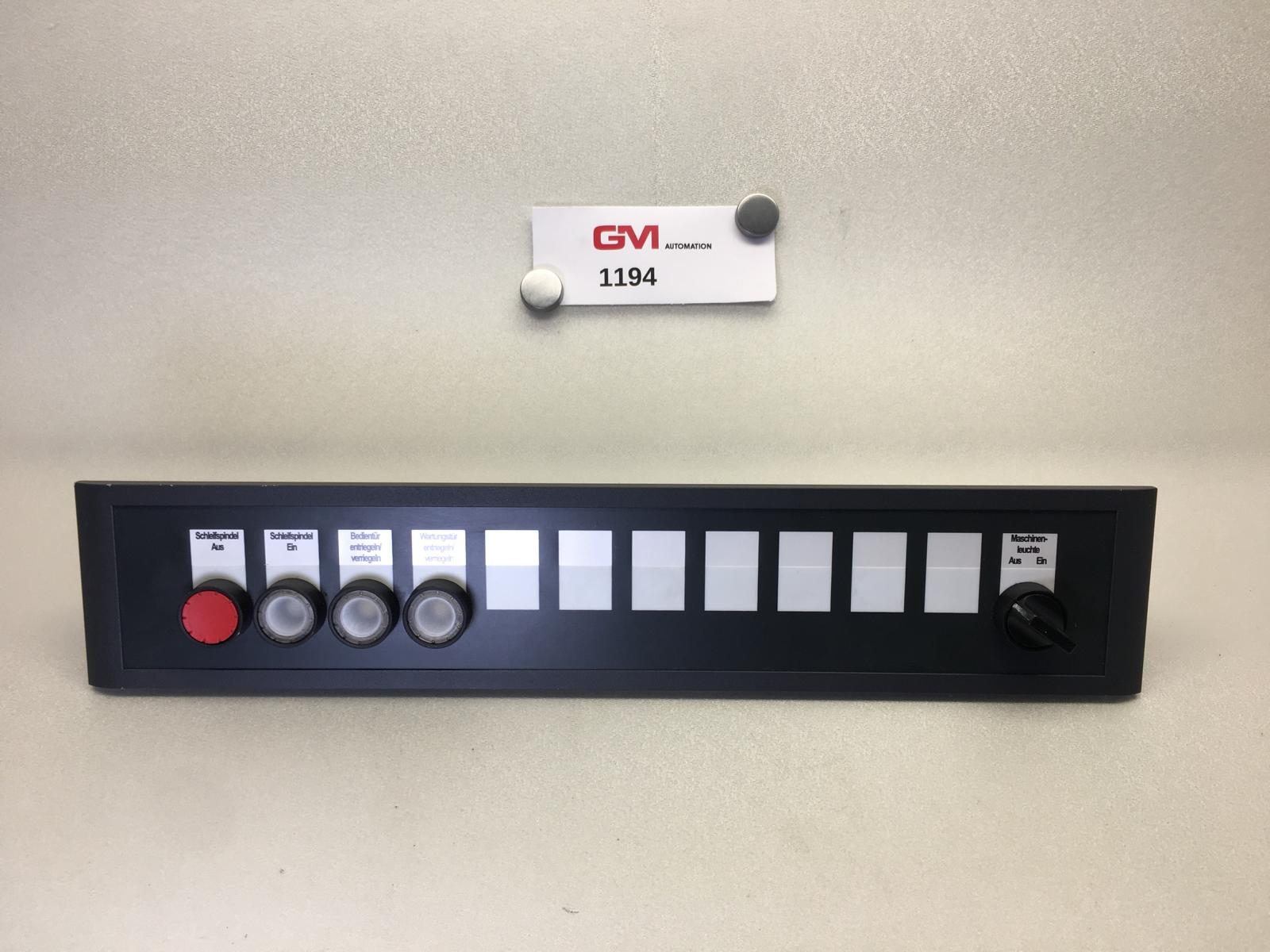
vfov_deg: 48.2
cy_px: 476
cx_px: 635
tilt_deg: -33.4
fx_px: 1064
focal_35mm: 29
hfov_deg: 61.7
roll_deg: -0.2
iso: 32
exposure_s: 1/100
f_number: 2.2
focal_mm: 4.15
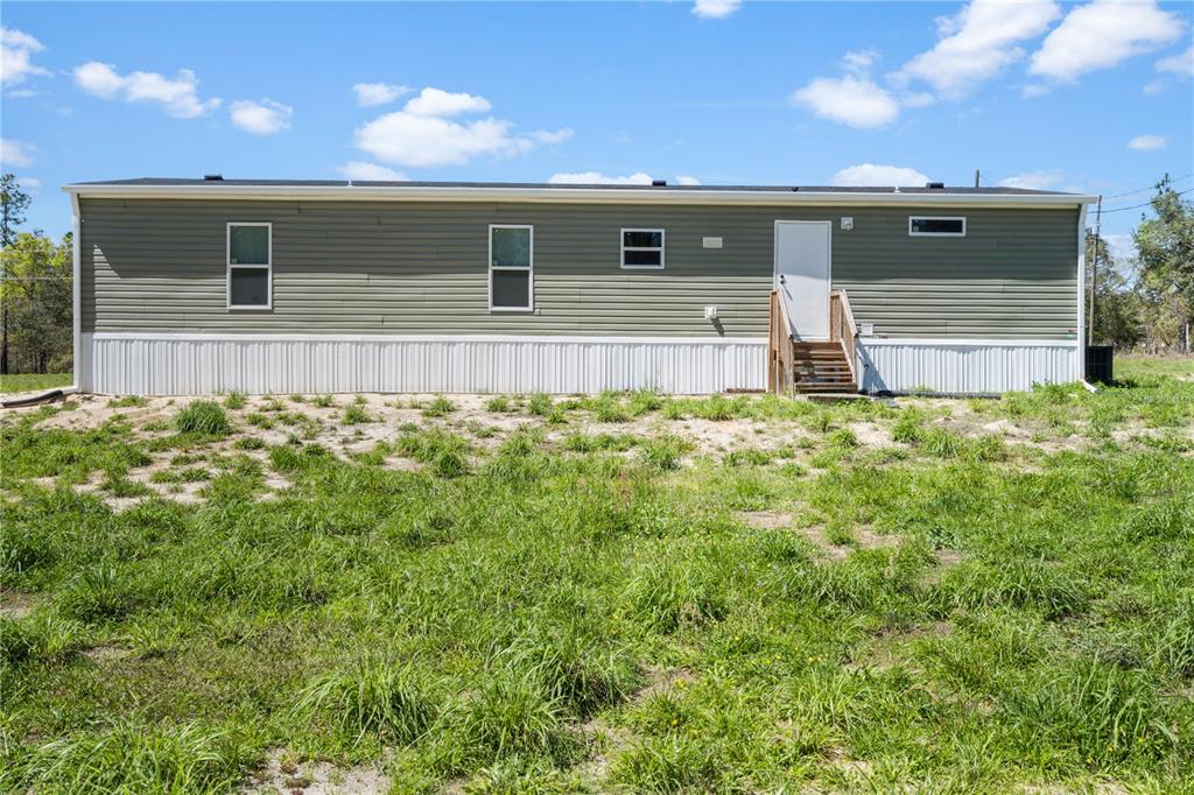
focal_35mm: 34
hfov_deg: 55.8
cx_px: 597
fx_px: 1127
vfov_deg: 38.9
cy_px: 398
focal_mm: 34
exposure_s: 1/8
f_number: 22
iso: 125
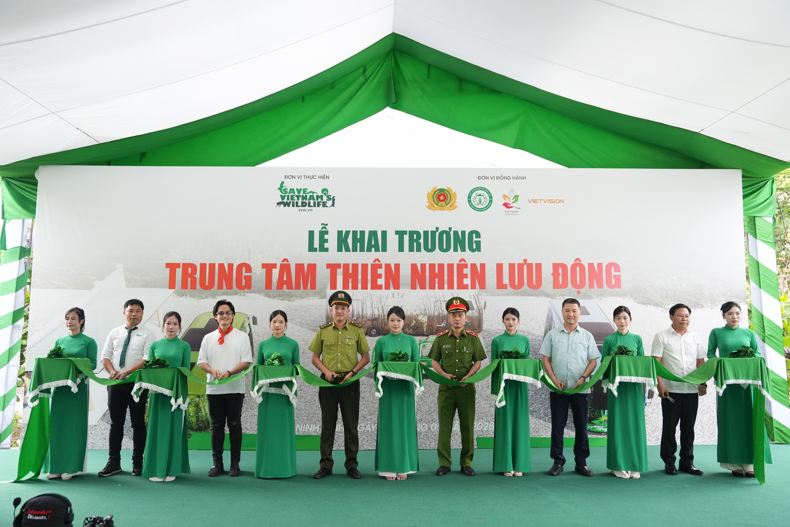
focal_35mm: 29
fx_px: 639
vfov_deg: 44.8
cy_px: 264
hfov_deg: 63.5
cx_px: 395
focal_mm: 29.1
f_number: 2.8
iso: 2000
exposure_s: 1/400
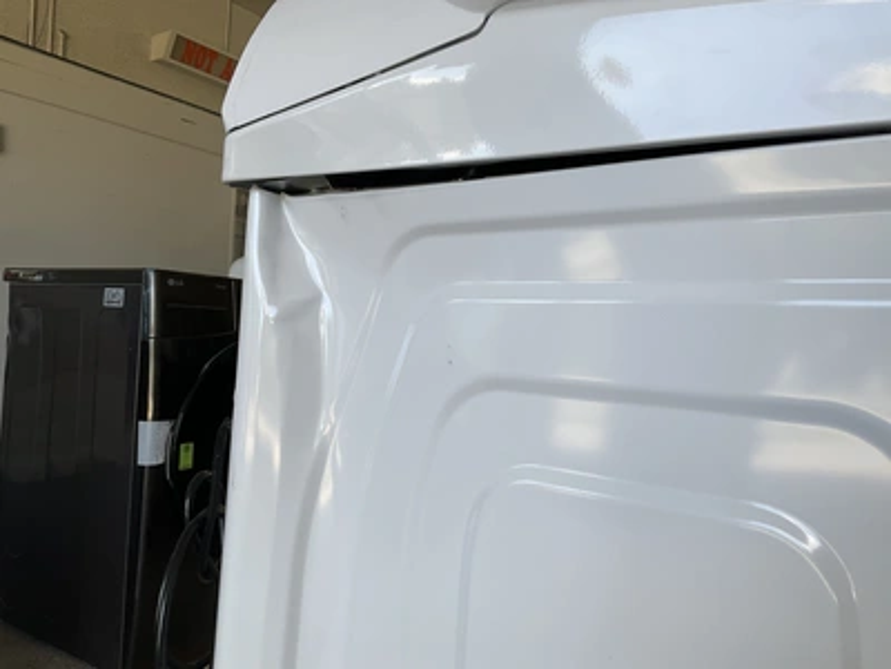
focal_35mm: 29
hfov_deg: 61.7
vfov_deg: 48.2
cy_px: 334
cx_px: 446
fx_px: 746
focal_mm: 3
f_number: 1.8
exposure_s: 1/120
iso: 20
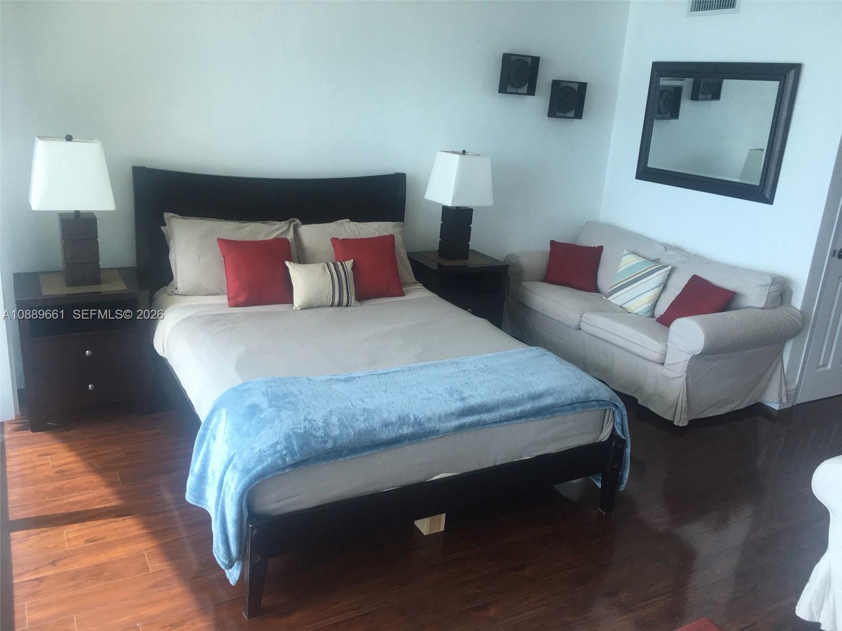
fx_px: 705
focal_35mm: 29
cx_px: 421
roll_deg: -3.1
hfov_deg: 61.7
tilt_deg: -17.2
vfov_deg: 48.2
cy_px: 316
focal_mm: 4.15
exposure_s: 1/120
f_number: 2.2
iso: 40
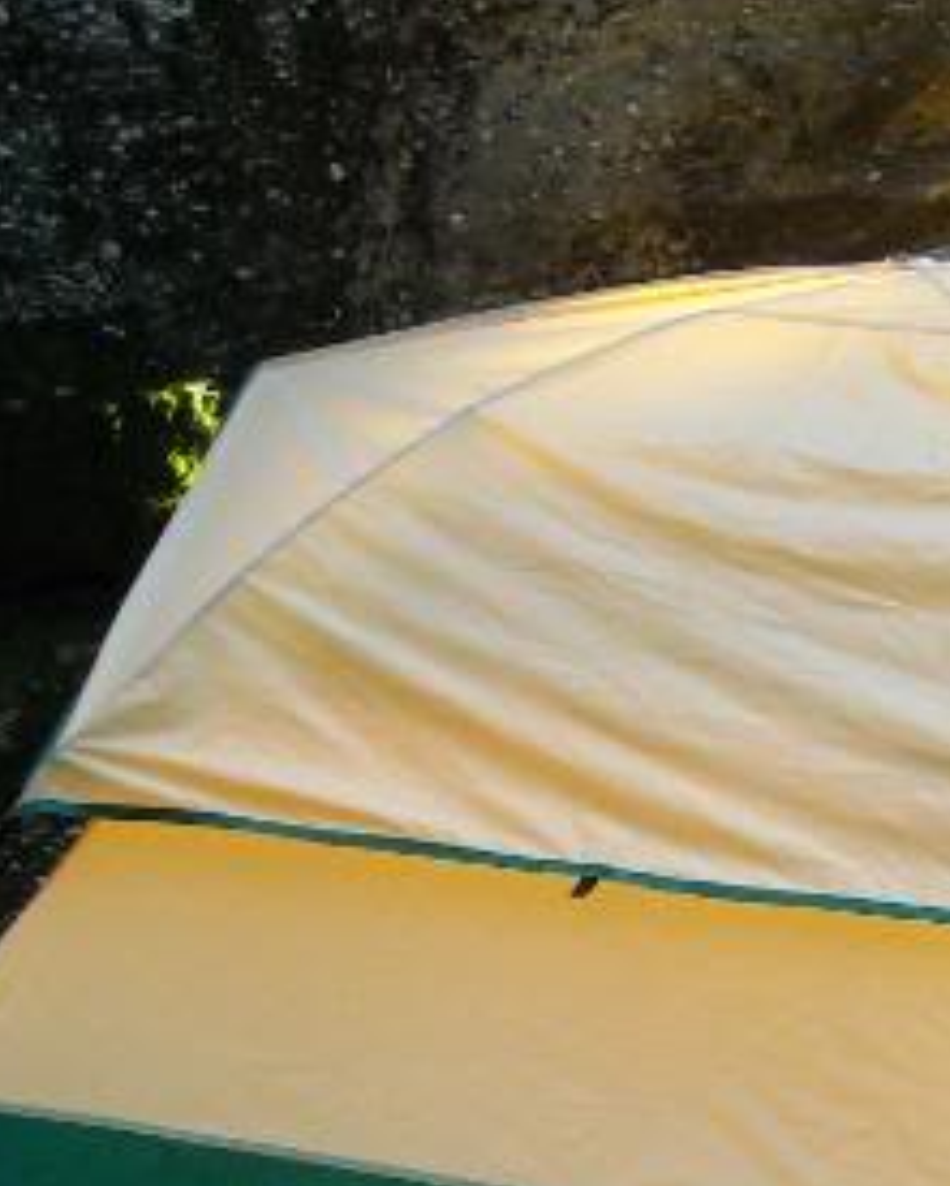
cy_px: 1001
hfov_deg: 14.7
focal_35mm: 99
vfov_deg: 19.1
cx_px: 1328
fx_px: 3477
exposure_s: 1/35
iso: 400
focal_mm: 5.7
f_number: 2.8
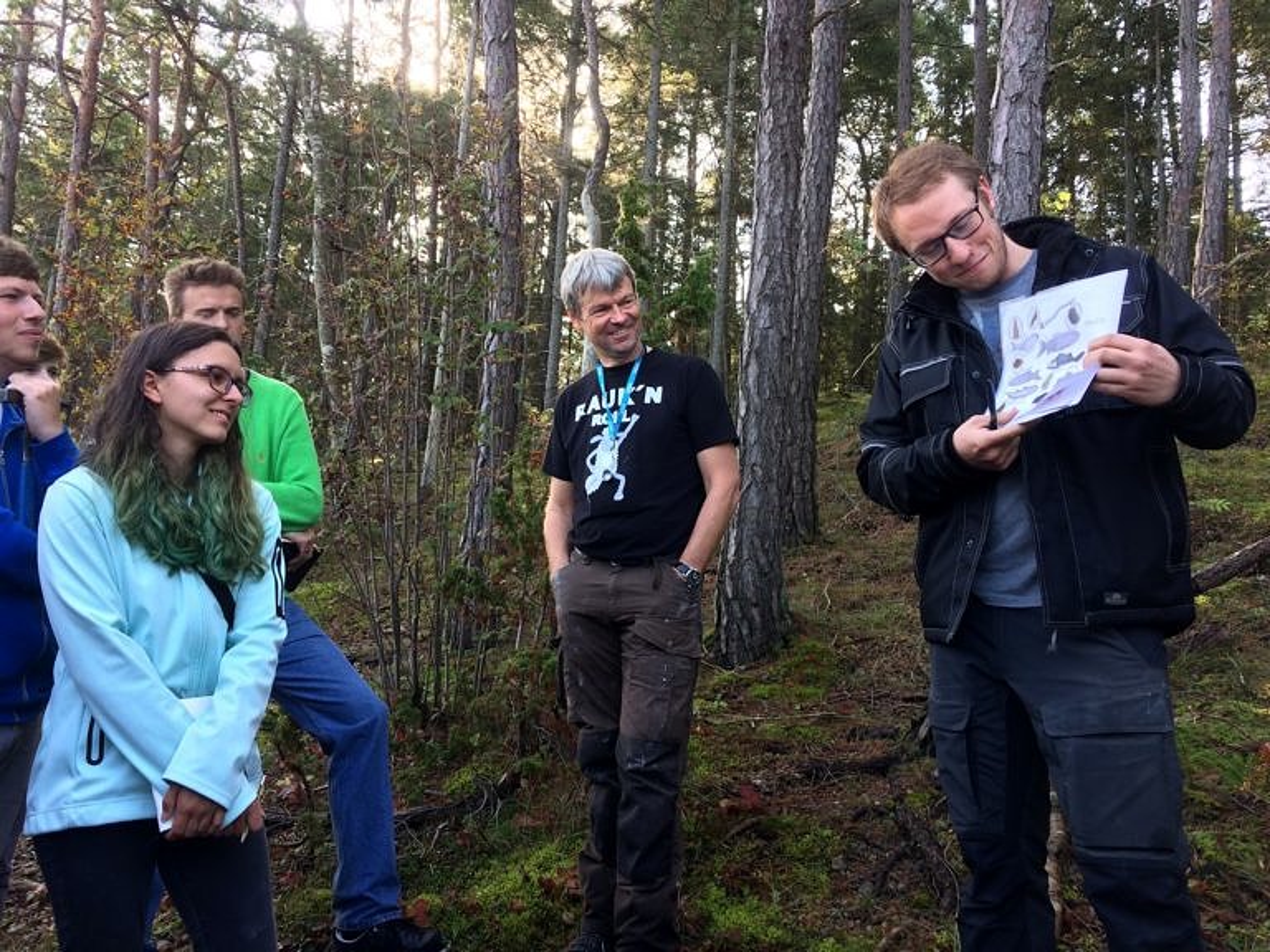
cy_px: 476
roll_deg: -2.0
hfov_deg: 61.7
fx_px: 1064
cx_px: 635
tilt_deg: +7.4
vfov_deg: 48.2
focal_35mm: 29
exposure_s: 1/124
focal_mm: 4.15
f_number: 2.2
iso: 32
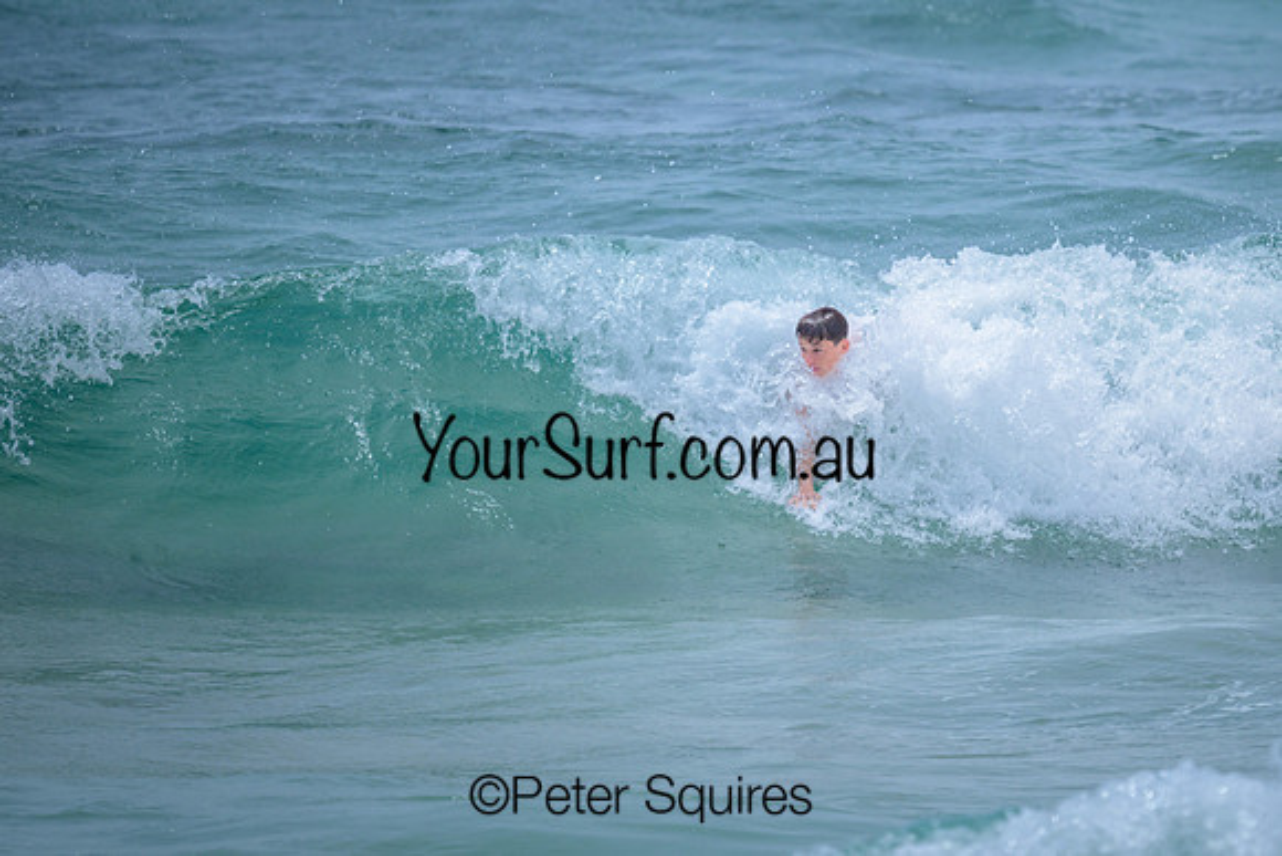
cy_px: 413
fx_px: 39194
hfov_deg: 1.9
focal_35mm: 1100
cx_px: 882
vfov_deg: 1.3
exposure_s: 1/3200
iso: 280
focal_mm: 800
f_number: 6.3
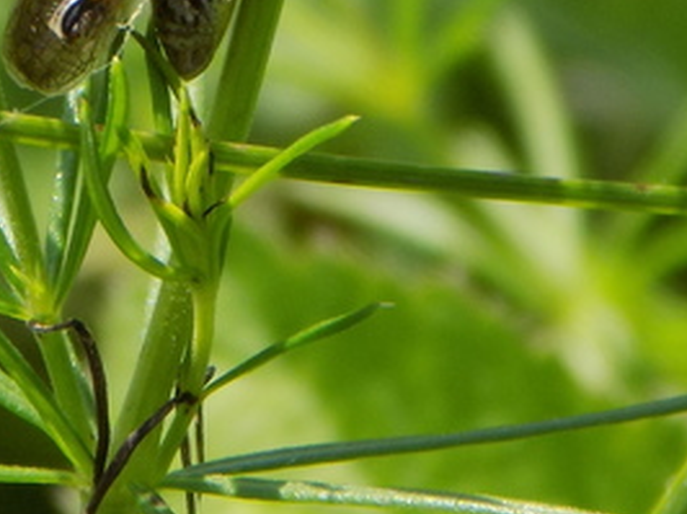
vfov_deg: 1.8
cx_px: 239
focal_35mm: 832
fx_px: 16497
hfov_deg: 2.4
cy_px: -302
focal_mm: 46
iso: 80
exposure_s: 1/160
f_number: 5.7
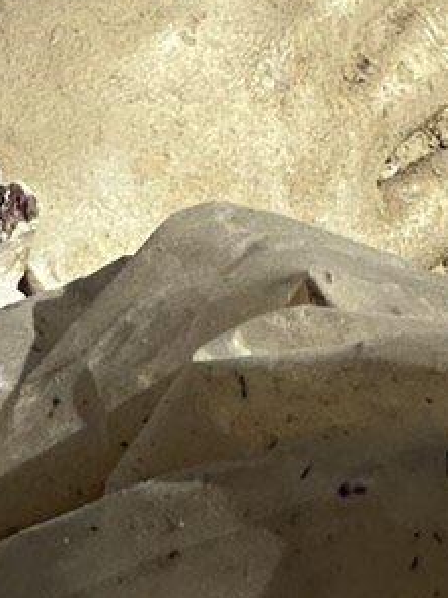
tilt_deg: +26.9
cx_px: 314
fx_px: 9239
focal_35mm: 535
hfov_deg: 2.8
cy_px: -513
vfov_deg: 3.7
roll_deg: -0.1
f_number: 2.8
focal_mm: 9
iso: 32
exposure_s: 1/1698
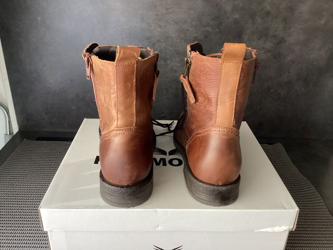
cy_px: 125
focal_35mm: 31
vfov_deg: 45.4
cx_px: 166
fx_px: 298
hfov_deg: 58.4
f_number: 2.4
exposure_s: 1/50
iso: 320
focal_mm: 3.3
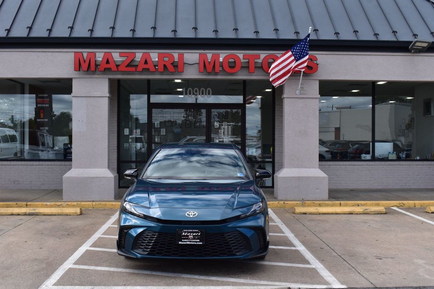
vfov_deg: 31.9
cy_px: 144
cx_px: 217
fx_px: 506
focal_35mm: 42
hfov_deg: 46.4
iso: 400
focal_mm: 28
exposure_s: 1/320
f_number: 10
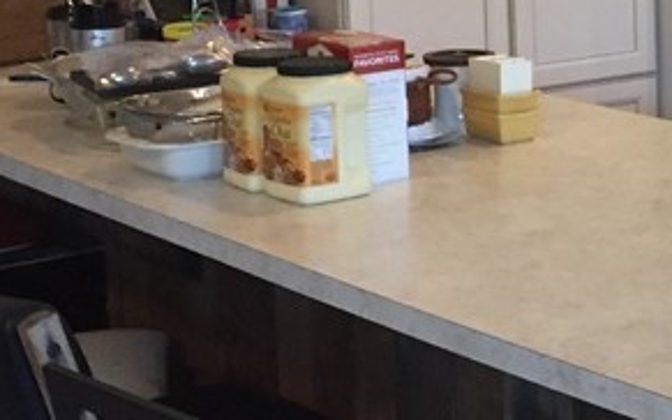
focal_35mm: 108
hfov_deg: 17.5
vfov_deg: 12.0
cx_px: 975
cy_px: 14
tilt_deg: -9.2
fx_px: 1978
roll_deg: +1.5
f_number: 2.2
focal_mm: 4.15
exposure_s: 1/30
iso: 160
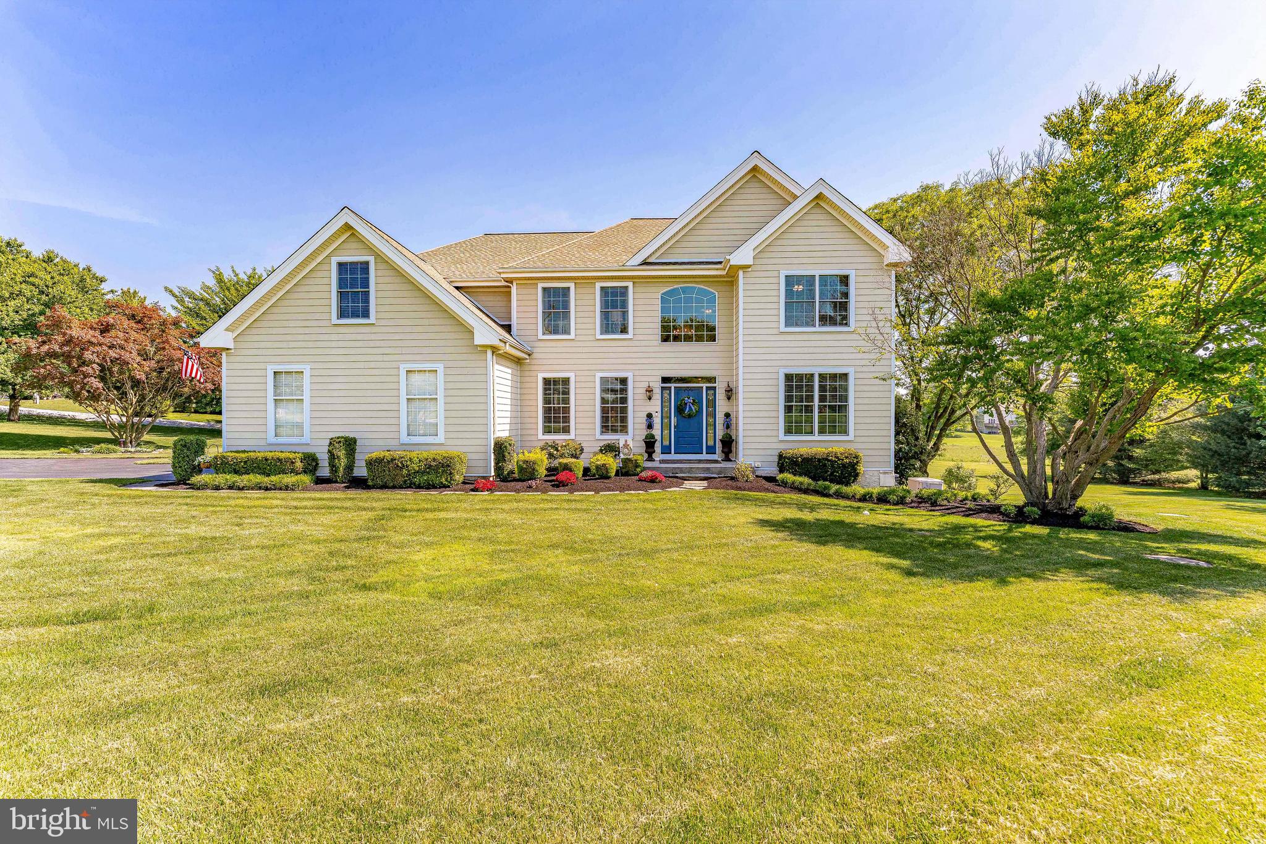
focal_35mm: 14
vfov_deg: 81.2
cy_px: 422
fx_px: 492
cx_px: 633
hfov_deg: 104.3
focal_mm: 14
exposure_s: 1/500
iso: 200
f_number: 8
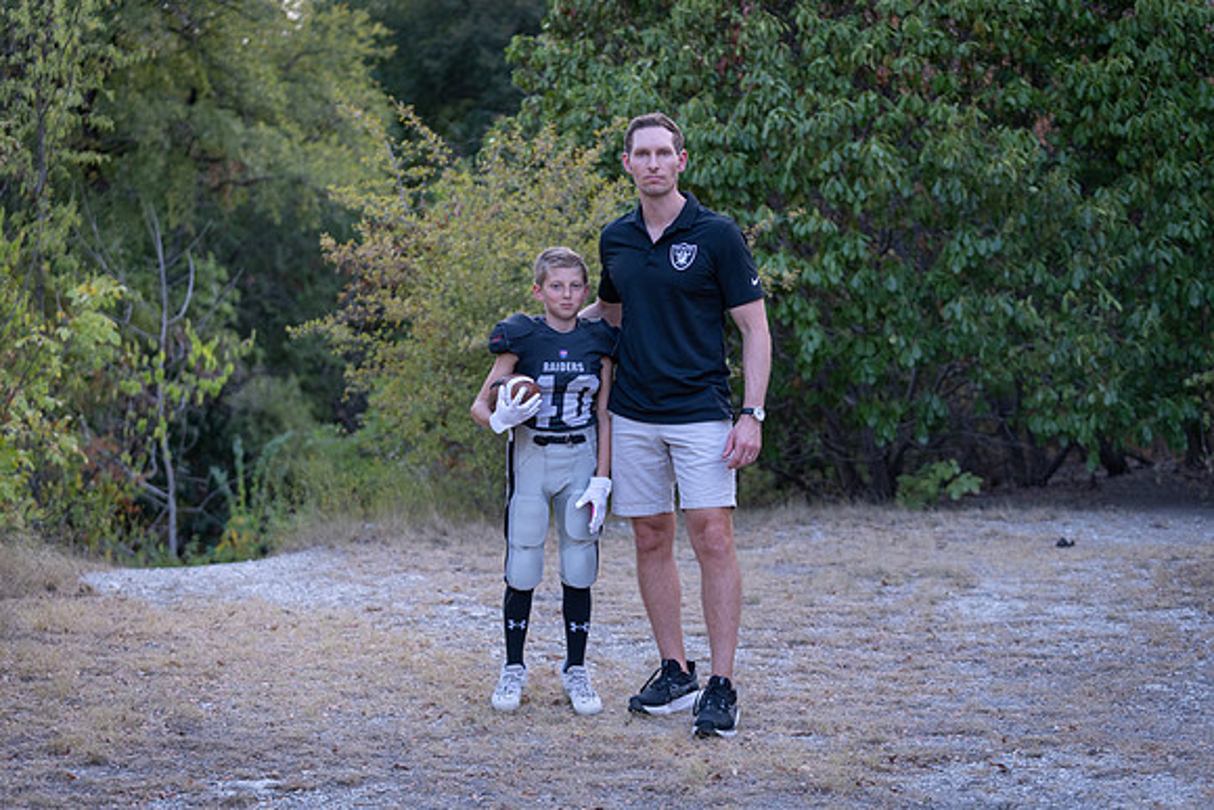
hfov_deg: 28.1
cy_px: 405
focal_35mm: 72
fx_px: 2428
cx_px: 607
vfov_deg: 18.9
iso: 640
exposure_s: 1/320
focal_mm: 72
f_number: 2.8
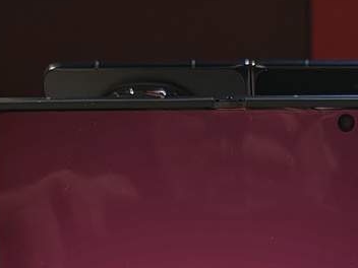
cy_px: 564
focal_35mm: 98
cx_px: 283
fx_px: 1014
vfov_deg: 12.8
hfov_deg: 19.8
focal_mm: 6.57
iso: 619
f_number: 1.6
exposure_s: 1/100
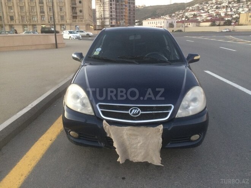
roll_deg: +1.2
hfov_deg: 61.7
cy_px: 94
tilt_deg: -17.8
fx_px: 210
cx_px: 126
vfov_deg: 48.2
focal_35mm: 29
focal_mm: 4.15
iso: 160
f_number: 2.2
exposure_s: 1/33
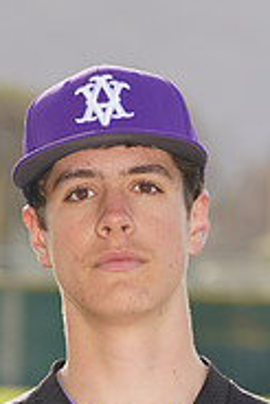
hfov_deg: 2.7
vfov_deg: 4.0
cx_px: 172
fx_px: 5738
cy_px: 529
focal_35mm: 511
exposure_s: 1/200
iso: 100
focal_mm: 162
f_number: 7.1
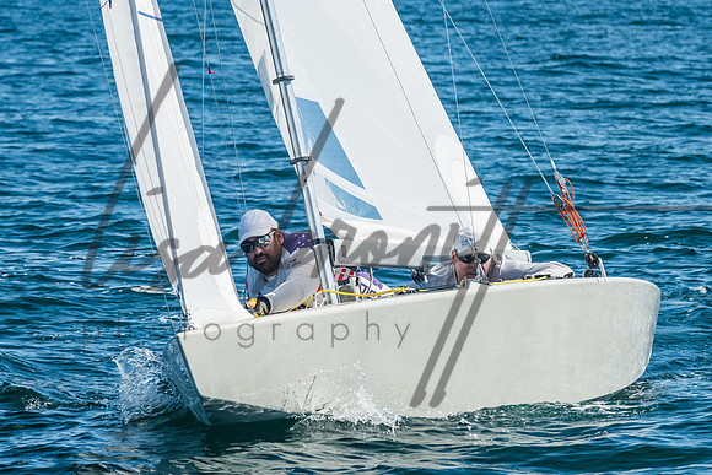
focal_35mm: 293
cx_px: 409
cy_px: 198
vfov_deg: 4.7
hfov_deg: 7.0
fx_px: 5794
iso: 400
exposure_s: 1/400
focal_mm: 200
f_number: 10
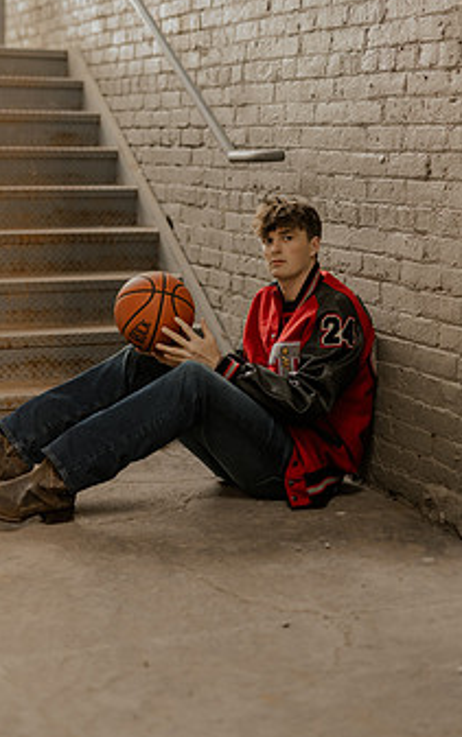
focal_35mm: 68
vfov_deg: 30.0
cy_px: 247
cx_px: 217
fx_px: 1368
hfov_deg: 19.2
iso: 800
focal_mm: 50
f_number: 1.8
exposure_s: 1/100
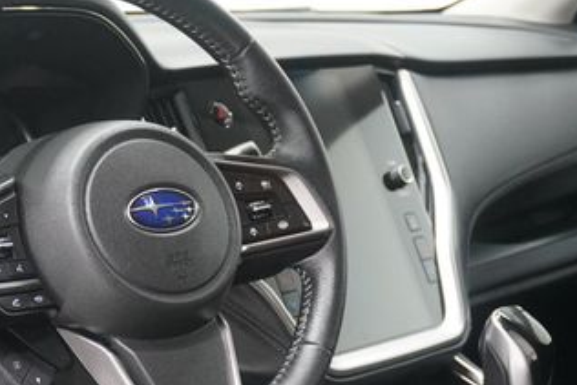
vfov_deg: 16.8
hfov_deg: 24.6
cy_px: 284
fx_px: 1299
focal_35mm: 81
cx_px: 100
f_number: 4.5
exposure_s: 1/160
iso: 3200
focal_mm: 27
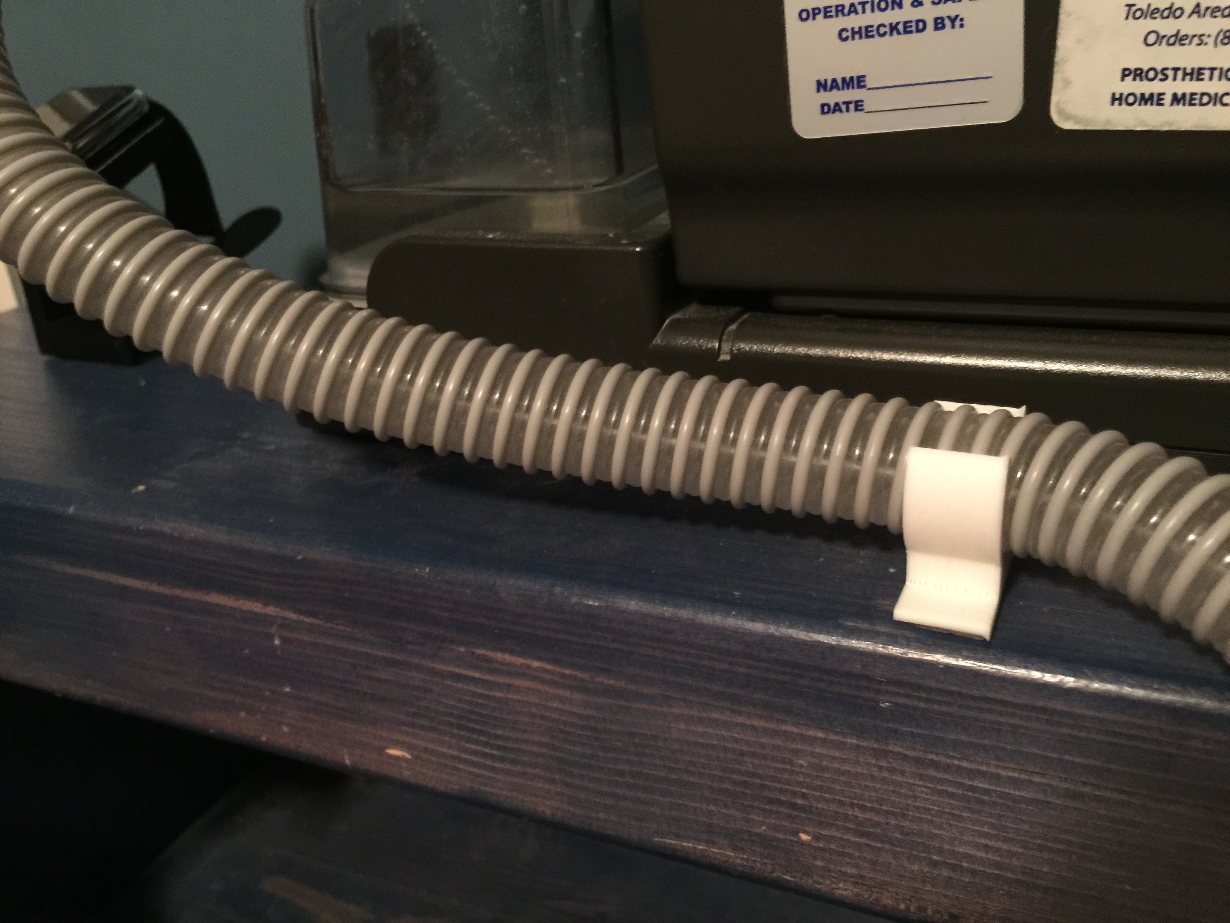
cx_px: 615
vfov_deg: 48.2
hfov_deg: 61.7
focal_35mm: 29
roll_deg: +5.0
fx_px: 1030
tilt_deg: -22.3
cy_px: 462
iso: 125
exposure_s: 1/4
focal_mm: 4.15
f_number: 2.2
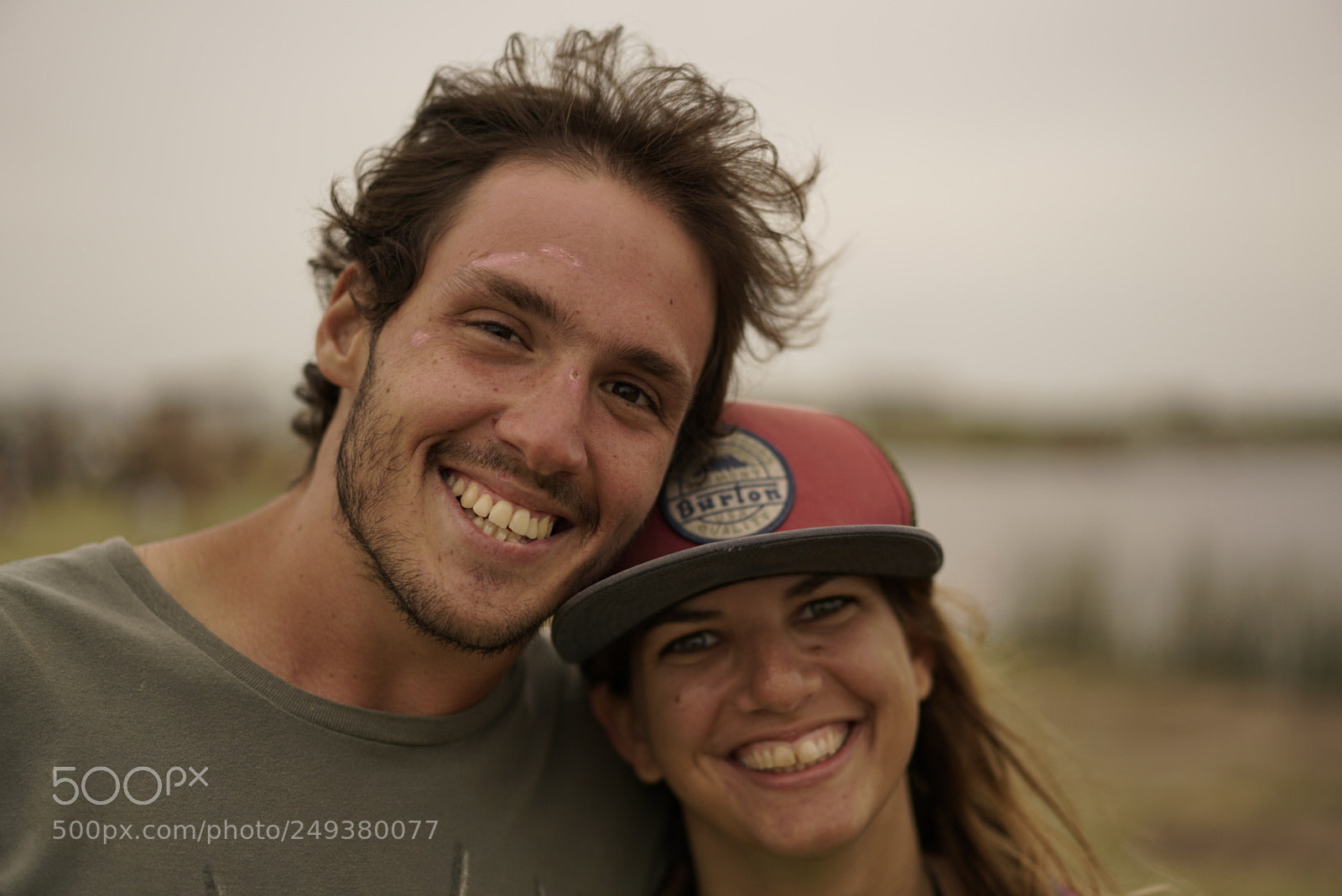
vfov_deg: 24.7
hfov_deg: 36.2
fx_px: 2051
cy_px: 448
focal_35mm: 55
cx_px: 671
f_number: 1.8
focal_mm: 55
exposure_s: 1/1000
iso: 160
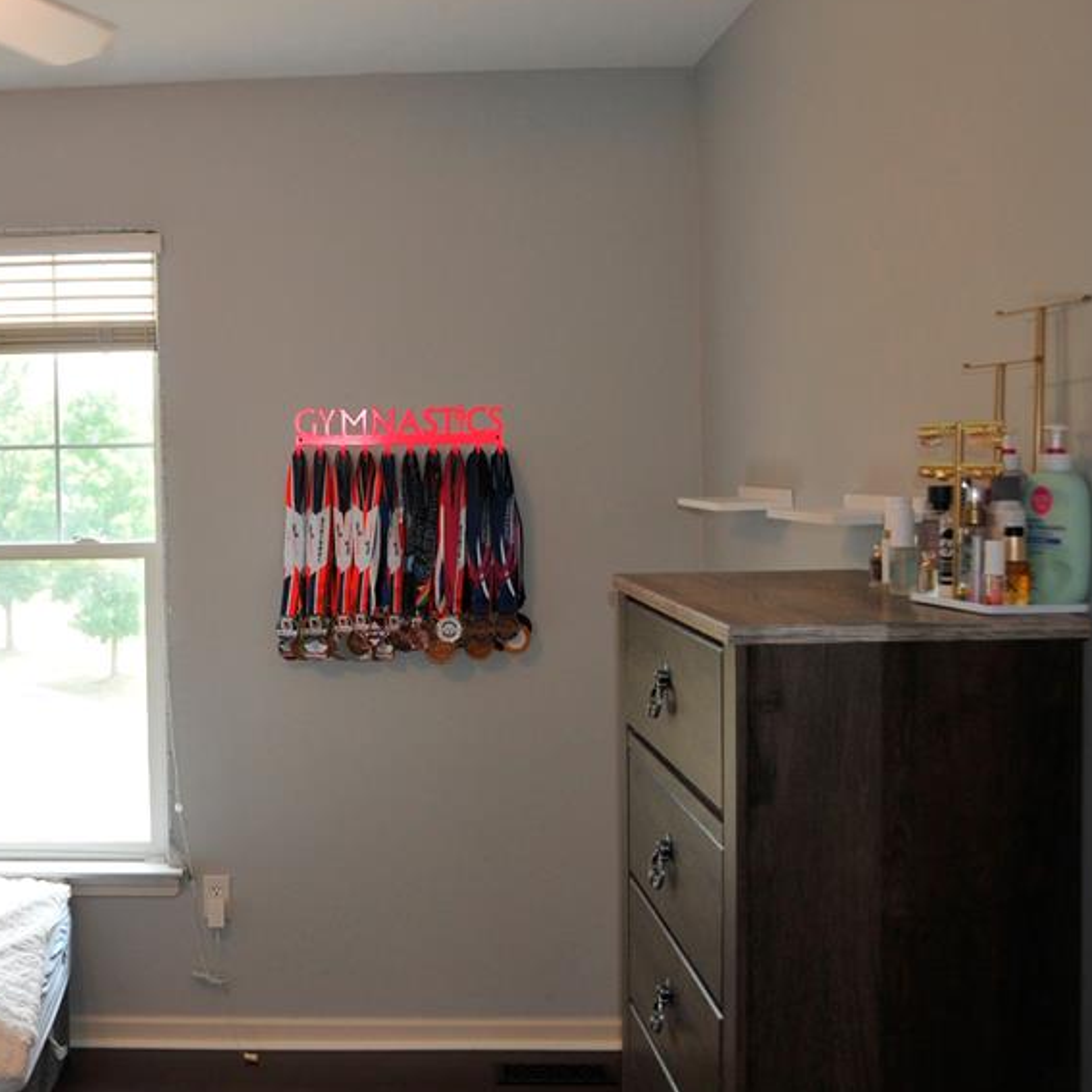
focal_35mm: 46
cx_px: 191
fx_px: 1642
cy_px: 505
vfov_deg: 36.8
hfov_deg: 35.4
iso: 400
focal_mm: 20
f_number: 4
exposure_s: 1/200
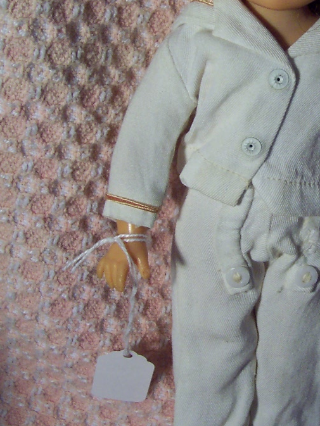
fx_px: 813
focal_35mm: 66
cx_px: 281
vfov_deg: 29.3
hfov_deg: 21.8
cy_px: 163
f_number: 2.8
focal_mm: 5.6
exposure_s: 1/45
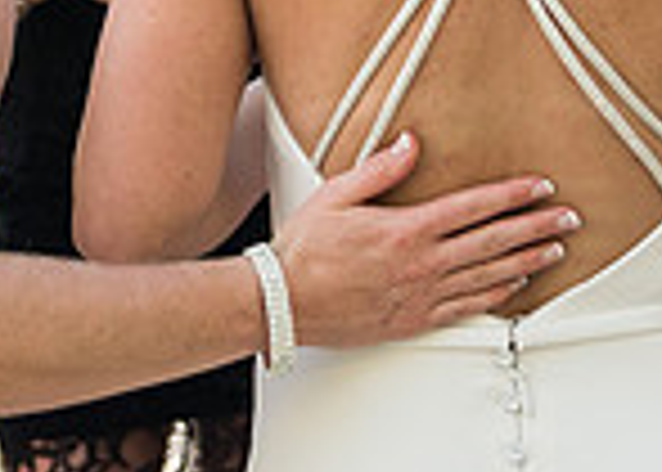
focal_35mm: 182
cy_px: -234
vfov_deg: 7.8
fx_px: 3422
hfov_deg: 11.0
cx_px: 371
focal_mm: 44
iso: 640
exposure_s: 1/2000
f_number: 2.8
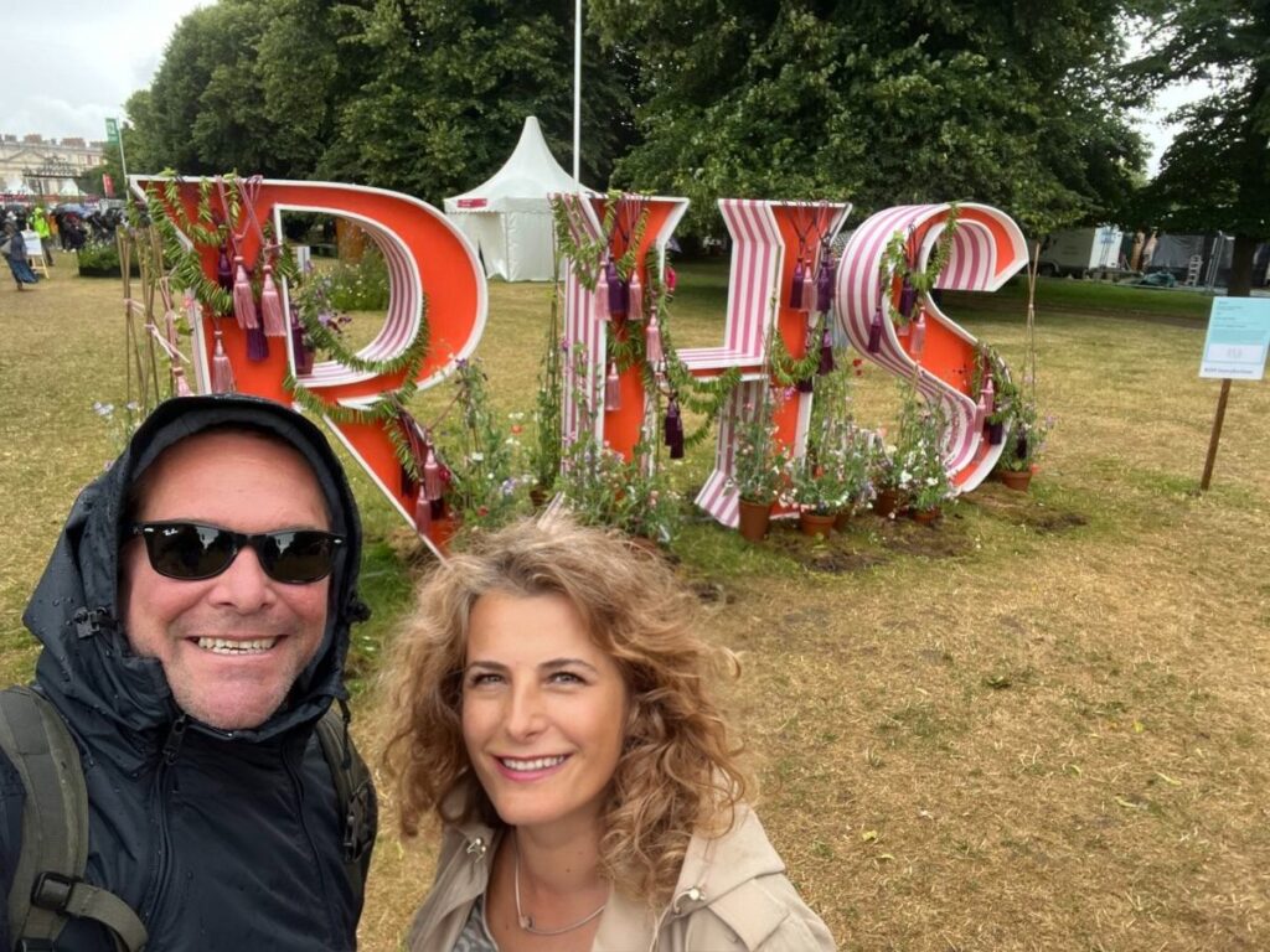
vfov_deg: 58.9
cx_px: 635
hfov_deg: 73.9
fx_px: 844
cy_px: 476
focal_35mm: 23
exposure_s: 1/121
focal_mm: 2.71
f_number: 2.2
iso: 50
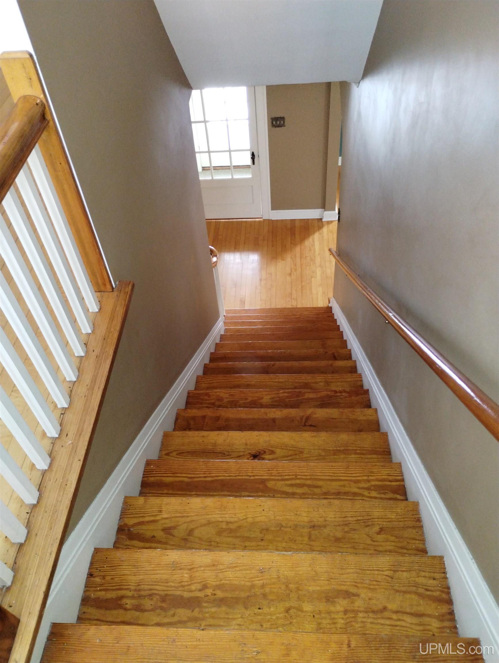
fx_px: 537
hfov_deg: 49.8
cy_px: 332
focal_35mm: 28
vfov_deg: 63.4
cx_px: 250
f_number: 1.8
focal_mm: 4.27
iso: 1600
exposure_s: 1/28.9
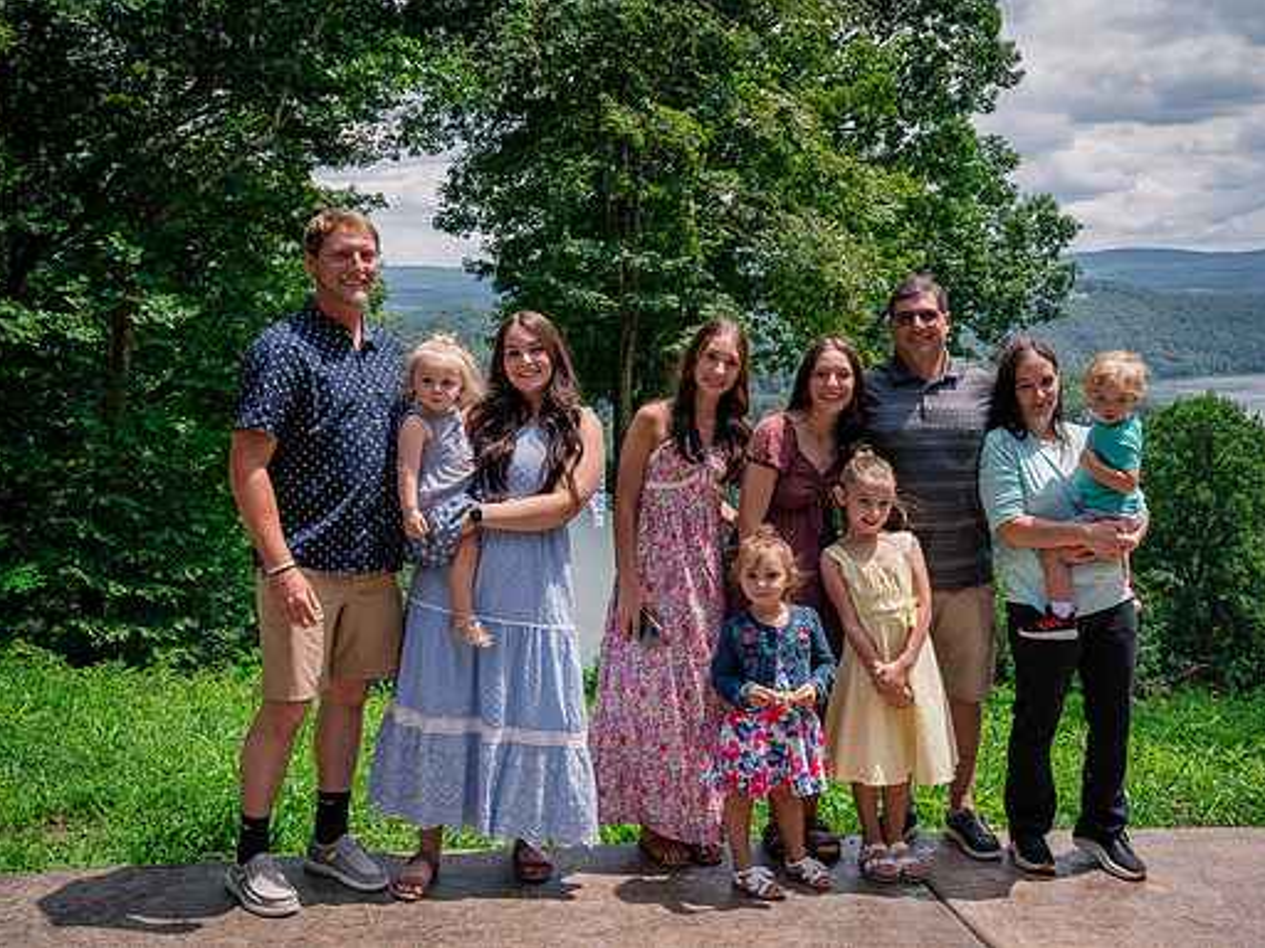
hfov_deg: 47.8
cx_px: 672
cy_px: 473
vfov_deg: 36.8
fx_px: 1425
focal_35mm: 39
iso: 200
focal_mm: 35
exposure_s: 1/250
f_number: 8
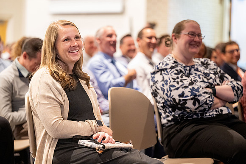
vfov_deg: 11.9
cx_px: 123
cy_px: 82
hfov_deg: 17.8
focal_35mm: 115
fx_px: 786
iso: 5000
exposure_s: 1/200
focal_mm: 115
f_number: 2.8
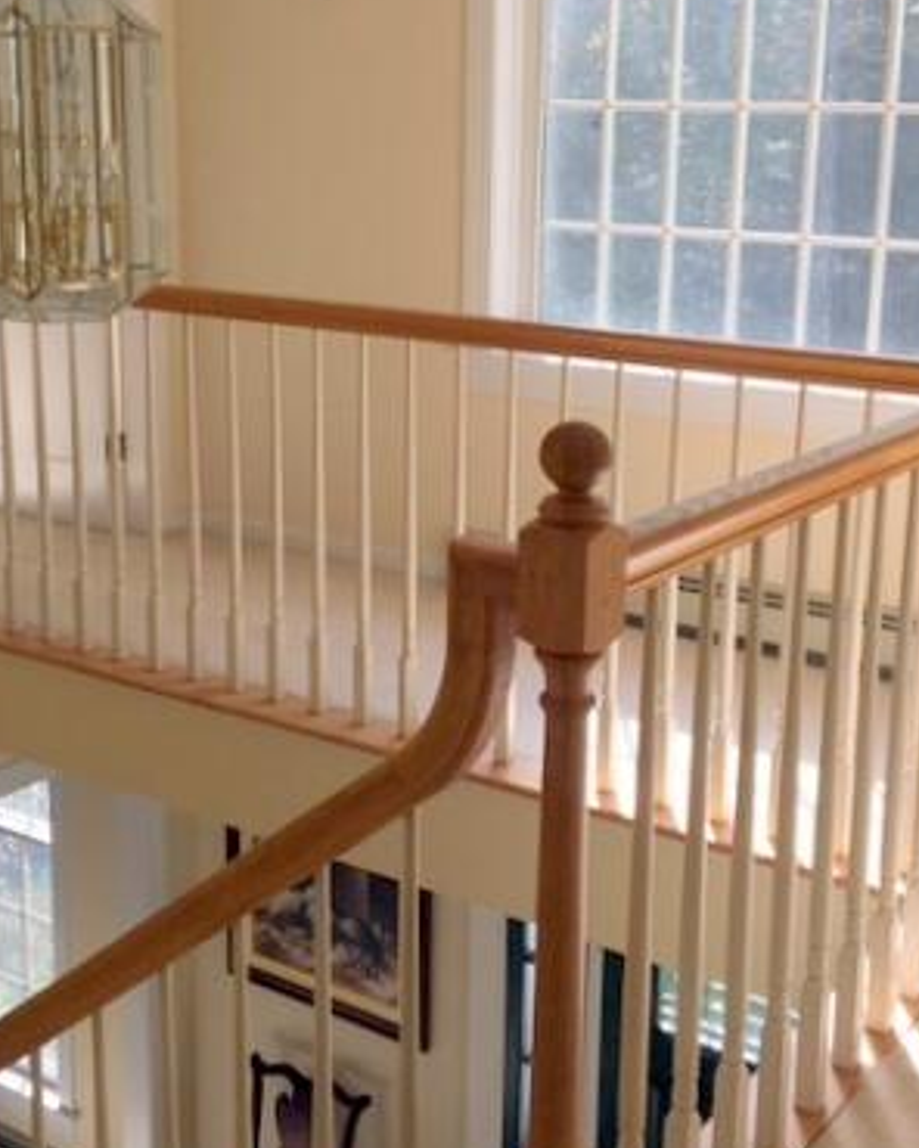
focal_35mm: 49
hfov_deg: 30.8
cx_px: 509
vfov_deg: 38.0
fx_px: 1666
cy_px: 496
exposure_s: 1/303
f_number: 2.2
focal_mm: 4.15
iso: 25
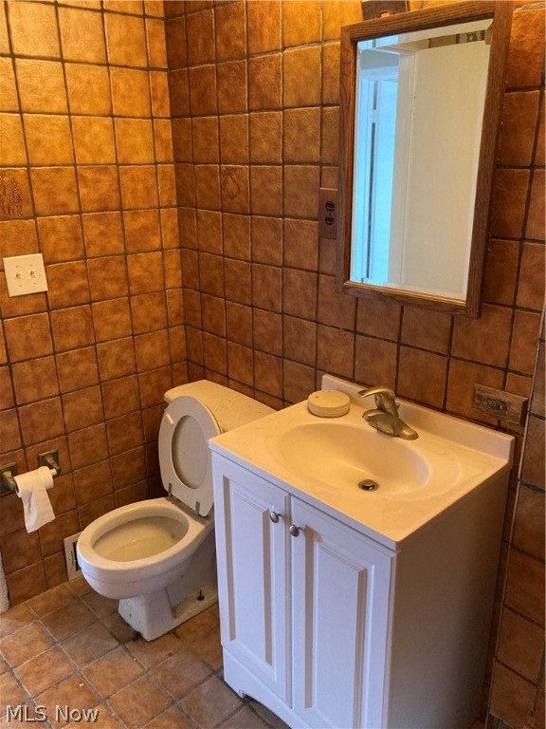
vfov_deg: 63.4
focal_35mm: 28
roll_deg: +2.0
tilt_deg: -16.5
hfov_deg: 49.7
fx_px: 589
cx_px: 273
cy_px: 364
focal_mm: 3.99
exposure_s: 1/40
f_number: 1.8
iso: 400
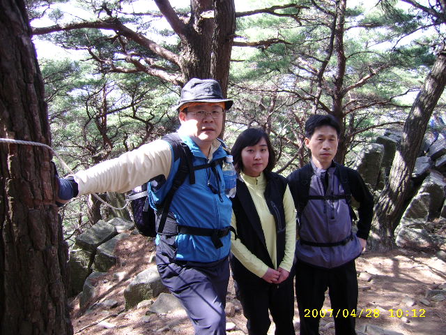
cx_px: 223
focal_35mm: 35
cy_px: 168
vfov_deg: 40.7
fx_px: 451
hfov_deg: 52.6
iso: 100
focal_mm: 5.95
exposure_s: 1/71
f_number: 2.8
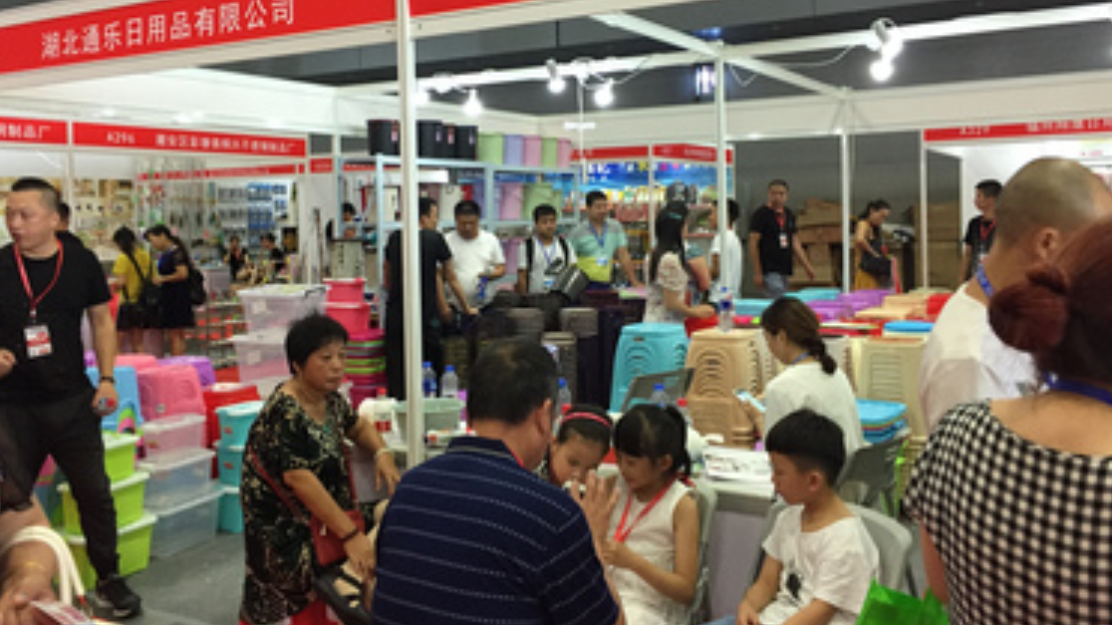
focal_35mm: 34
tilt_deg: +1.3
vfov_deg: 34.4
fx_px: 1002
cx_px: 538
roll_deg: -1.1
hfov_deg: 58.0
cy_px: 218
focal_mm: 4.15
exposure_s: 1/33
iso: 200
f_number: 2.2
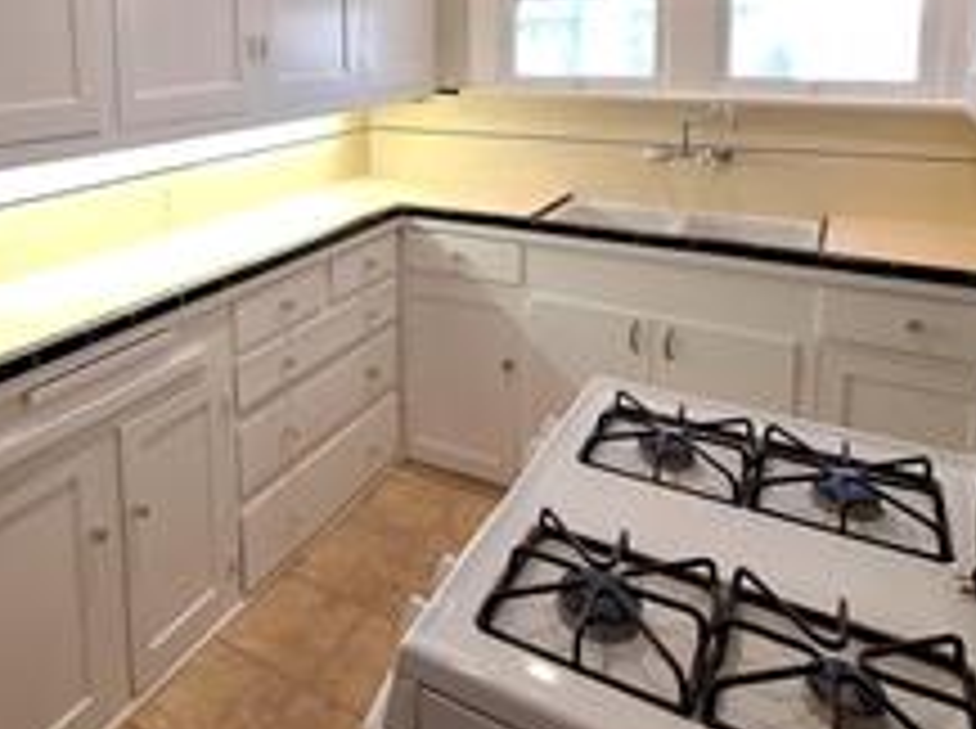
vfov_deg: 47.3
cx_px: 319
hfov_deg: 63.6
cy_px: 106
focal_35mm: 27
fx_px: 760
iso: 80
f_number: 2.2
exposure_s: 1/40
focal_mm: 1.74
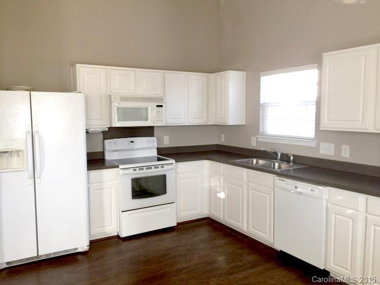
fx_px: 318
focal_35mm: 29
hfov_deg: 61.7
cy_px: 142
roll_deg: +0.2
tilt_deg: -6.1
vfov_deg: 48.2
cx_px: 190
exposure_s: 1/30
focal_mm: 4.15
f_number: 2.2
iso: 50
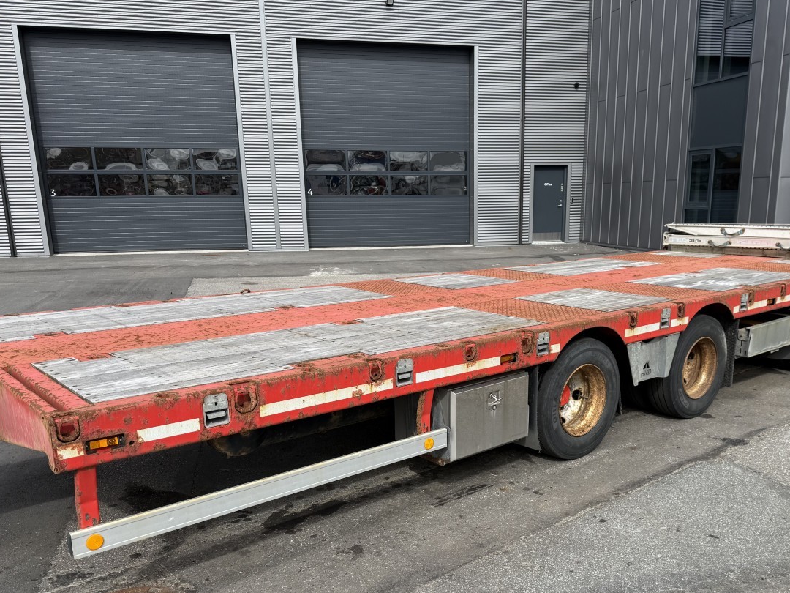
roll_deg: +0.0
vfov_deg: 43.7
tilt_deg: -14.0
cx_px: 450
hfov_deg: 56.6
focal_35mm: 32
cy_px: 385
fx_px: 730
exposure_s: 1/2907
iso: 80
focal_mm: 6.76
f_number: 1.78
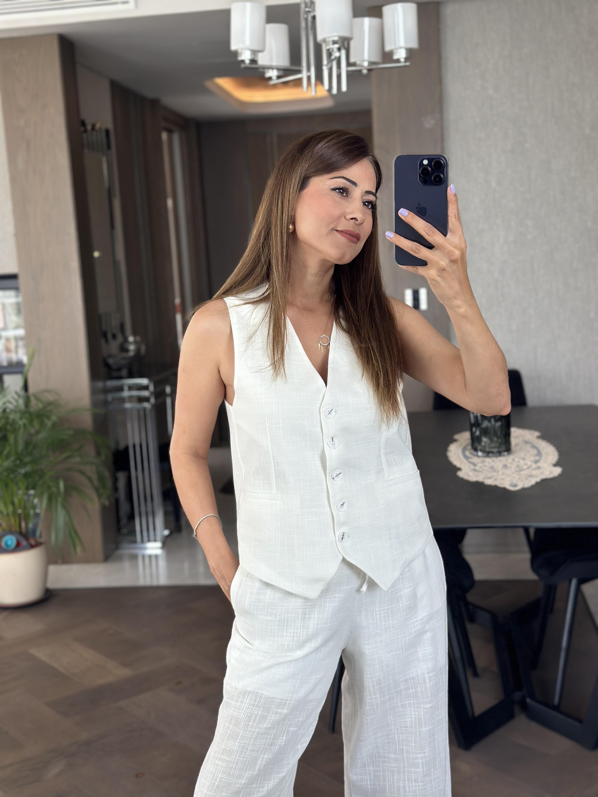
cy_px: 398
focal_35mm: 48
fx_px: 1106
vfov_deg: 39.7
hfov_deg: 30.3
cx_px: 299
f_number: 1.78
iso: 100
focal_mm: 6.86
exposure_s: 1/129
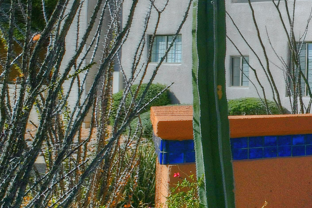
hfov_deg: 13.5
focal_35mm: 76
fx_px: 659
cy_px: 54
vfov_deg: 17.8
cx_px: 825
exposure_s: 1/1250
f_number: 11
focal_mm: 14
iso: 200
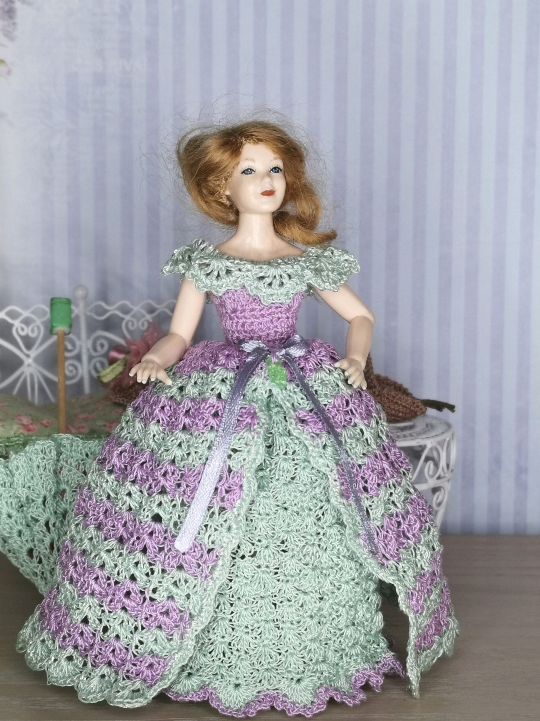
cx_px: 270
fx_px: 1622
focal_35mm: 78
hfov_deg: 18.9
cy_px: 360
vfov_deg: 25.0
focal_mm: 5.58
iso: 64
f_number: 1.8
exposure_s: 1/180
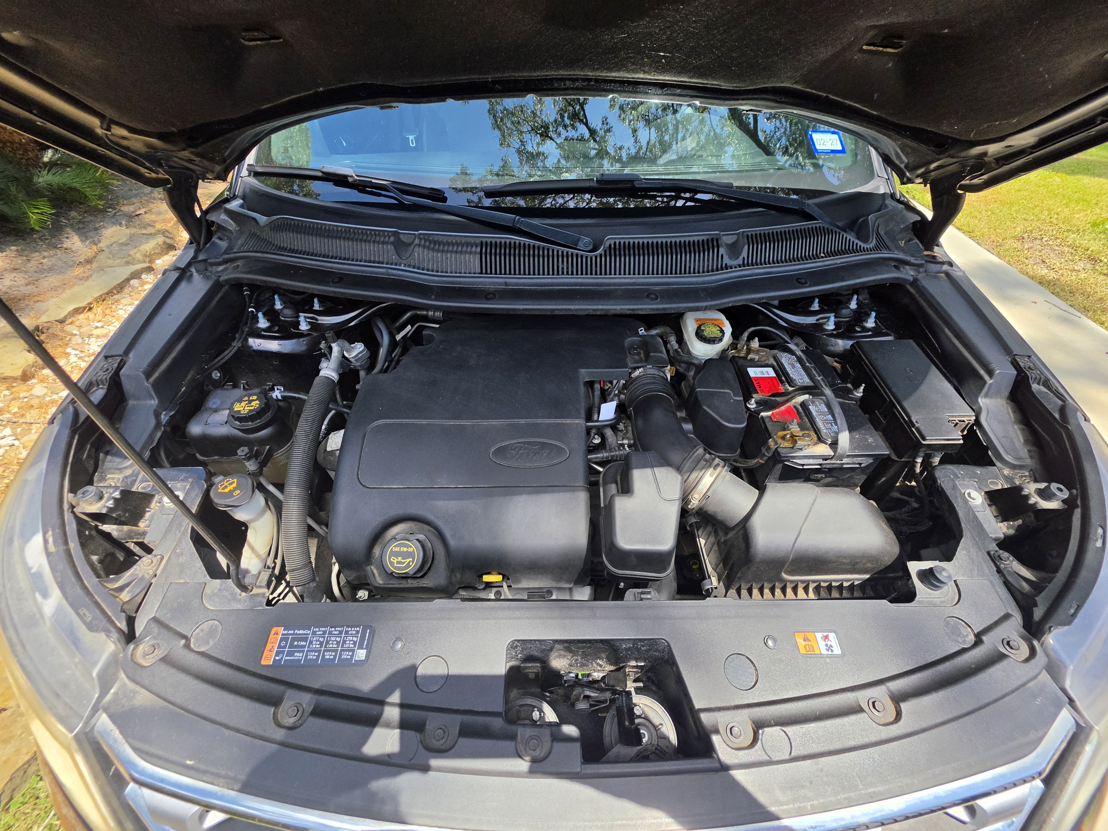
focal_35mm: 13
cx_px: 554
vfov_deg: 89.9
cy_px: 416
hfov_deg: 106.2
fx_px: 416
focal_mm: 2.2
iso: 100
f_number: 1.9
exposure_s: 1/2000
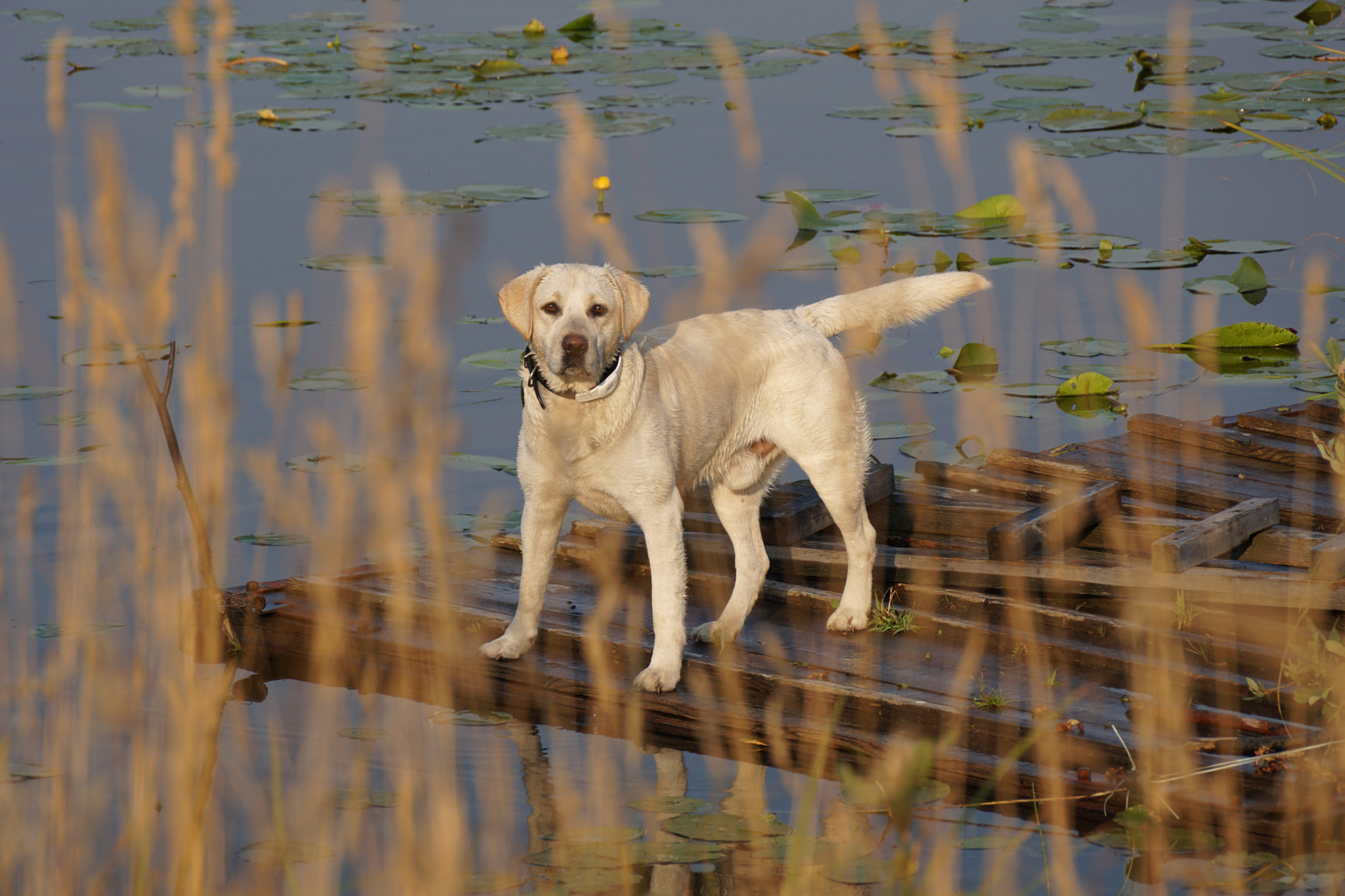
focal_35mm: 300
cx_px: 672
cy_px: 448
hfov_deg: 6.9
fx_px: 11207
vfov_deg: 4.6
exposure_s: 1/250
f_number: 9
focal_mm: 200
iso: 160
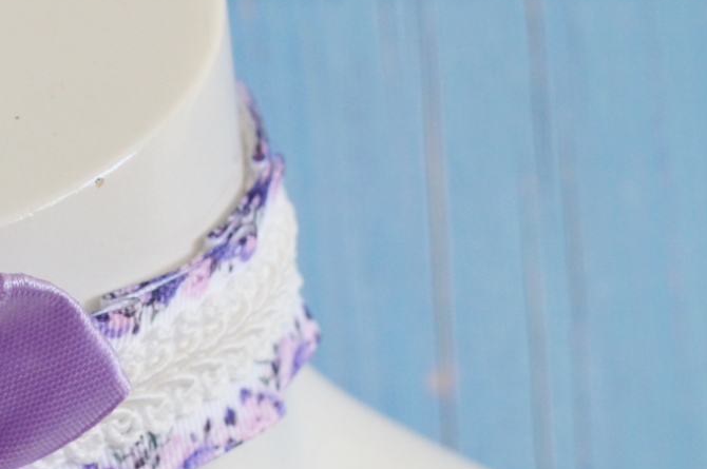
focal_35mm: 229
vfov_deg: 6.0
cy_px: 477
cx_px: -128
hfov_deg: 8.9
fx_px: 4492
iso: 400
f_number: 5
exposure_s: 1/80
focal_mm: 46
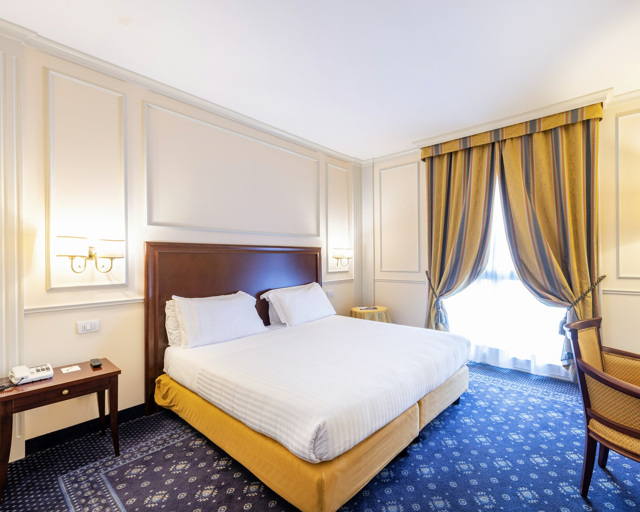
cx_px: 373
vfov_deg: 80.4
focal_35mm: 16
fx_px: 303
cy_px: 258
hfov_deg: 92.3
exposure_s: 2.5
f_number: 11
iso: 64
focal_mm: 14
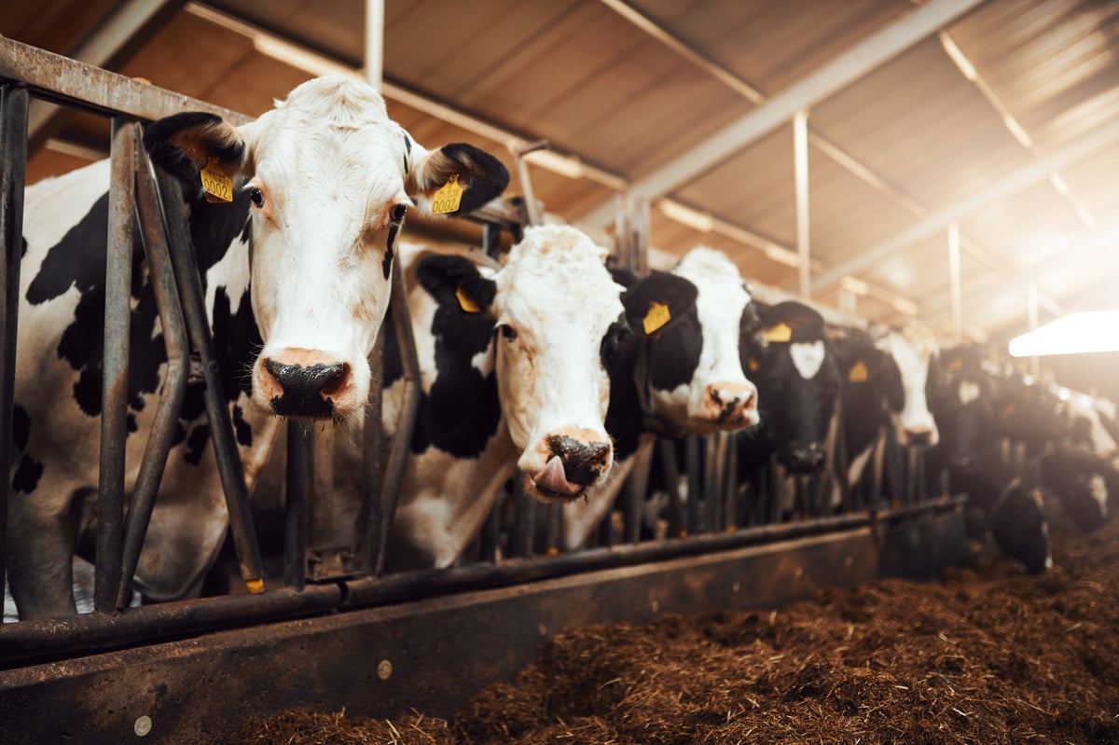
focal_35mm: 35
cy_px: 372
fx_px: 1087
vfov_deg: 37.8
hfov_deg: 54.5
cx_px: 560
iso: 320
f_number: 1.8
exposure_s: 1/400
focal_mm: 35
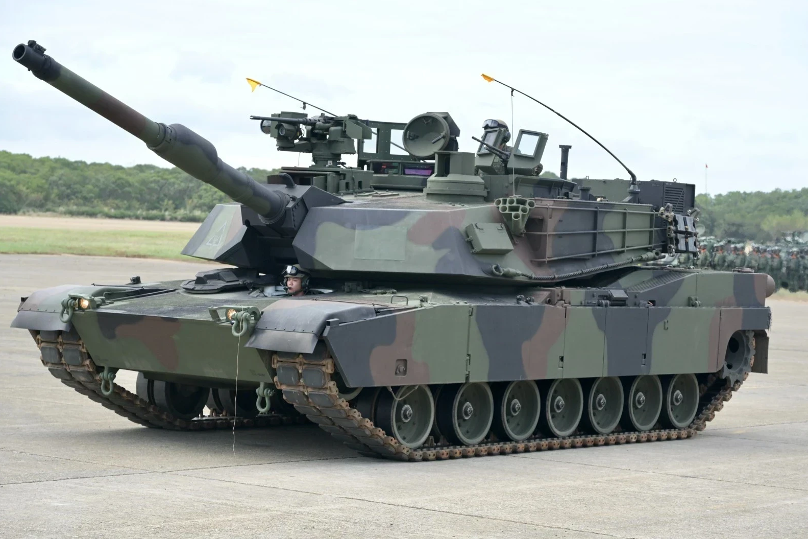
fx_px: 2154
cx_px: 406
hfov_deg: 21.2
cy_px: 271
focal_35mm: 96
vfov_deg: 14.2
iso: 800
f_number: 6.3
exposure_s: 1/800
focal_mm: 95
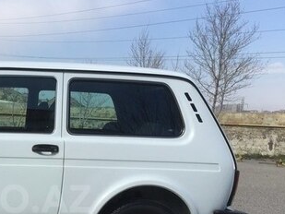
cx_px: -4
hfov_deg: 29.1
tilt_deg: -10.9
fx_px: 511
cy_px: 199
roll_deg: +0.2
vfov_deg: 23.0
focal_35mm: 62
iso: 32
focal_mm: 4.15
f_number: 2.2
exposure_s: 1/2475
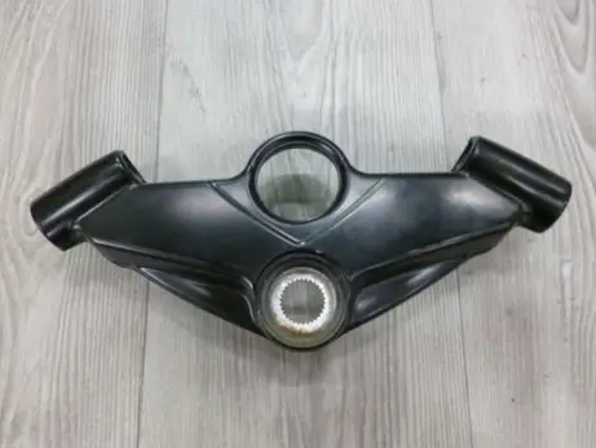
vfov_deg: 54.9
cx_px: 300
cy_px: 216
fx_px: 431
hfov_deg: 69.4
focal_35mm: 25
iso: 400
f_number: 2.5
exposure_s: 1/20
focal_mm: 4.3
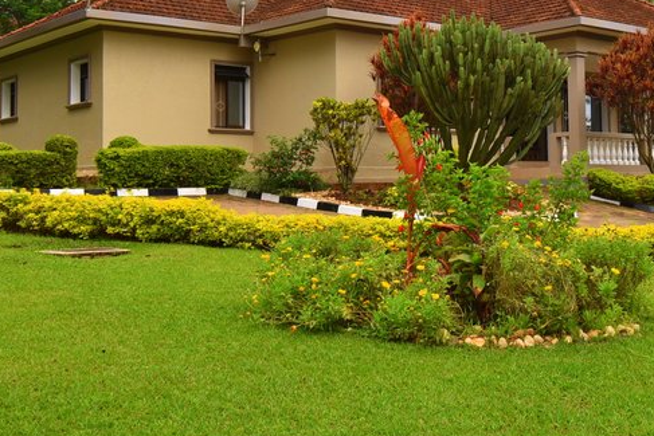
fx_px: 963
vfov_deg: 25.3
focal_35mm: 53
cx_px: 418
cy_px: 128
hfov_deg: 37.2
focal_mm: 20
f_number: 8
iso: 100
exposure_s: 1/100
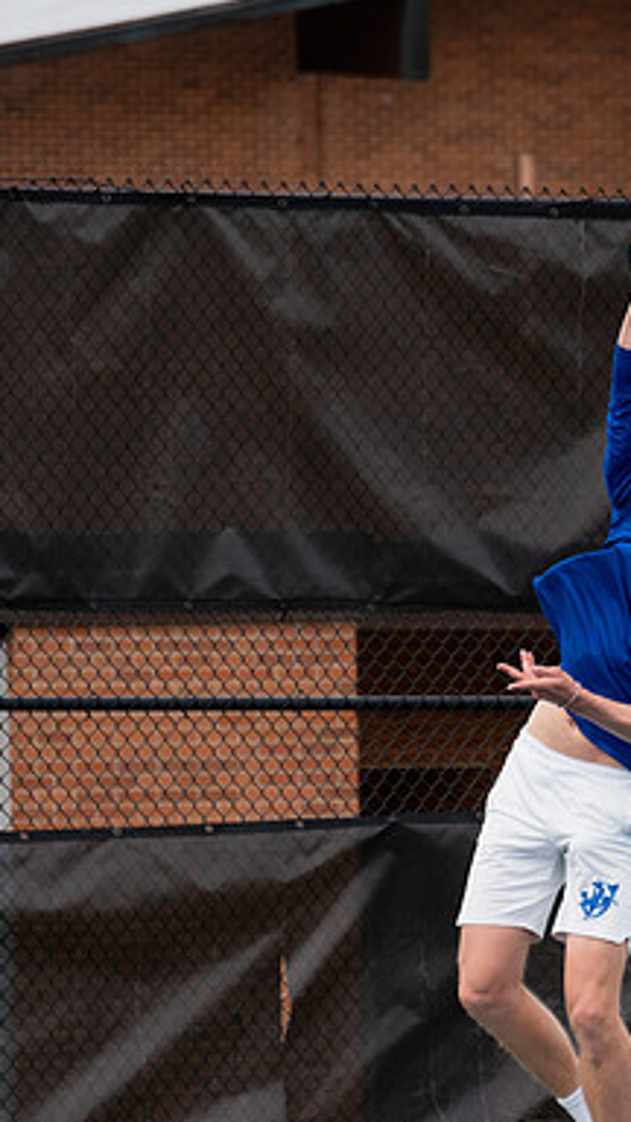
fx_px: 11065
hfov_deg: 3.3
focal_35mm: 372
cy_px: 565
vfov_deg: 5.8
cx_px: 693
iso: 640
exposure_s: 1/1600
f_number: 5.6
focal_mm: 230
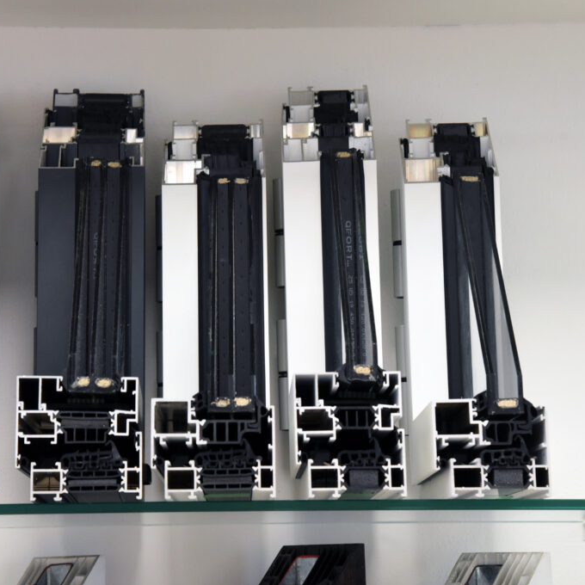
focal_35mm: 105
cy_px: 292
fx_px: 2008
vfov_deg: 16.6
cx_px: 210
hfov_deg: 16.6
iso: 3600
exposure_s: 1/80
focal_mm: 82
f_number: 7.1
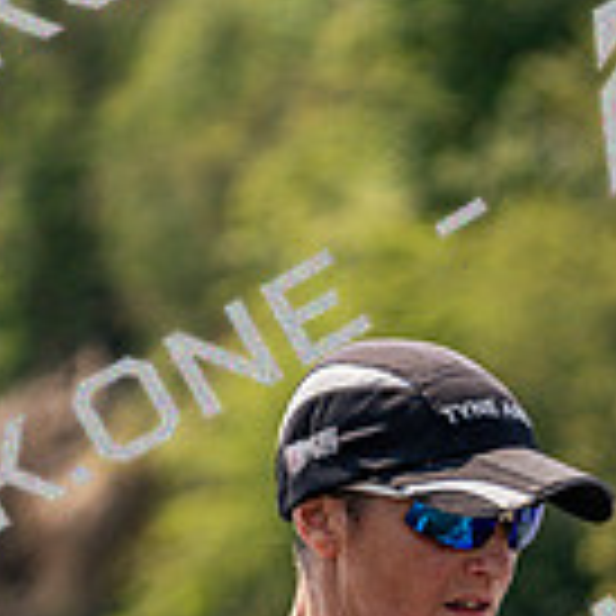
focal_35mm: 721
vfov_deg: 2.4
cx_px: 841
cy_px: 852
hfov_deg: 2.4
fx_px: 14516
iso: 200
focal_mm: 200
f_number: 5.6
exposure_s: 1/1600
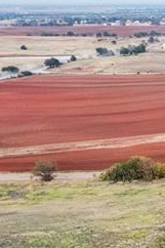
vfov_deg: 21.1
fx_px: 640
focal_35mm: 93
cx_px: 415
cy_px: 254
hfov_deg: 11.6
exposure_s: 1/100
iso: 150
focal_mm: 8.4
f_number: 2.8
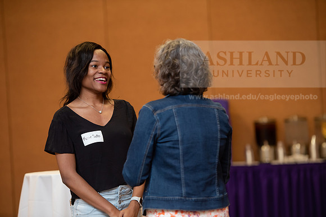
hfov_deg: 15.8
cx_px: 163
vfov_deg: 10.6
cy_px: 108
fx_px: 1177
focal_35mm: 130
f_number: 3.2
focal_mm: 130
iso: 1250
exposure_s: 1/200
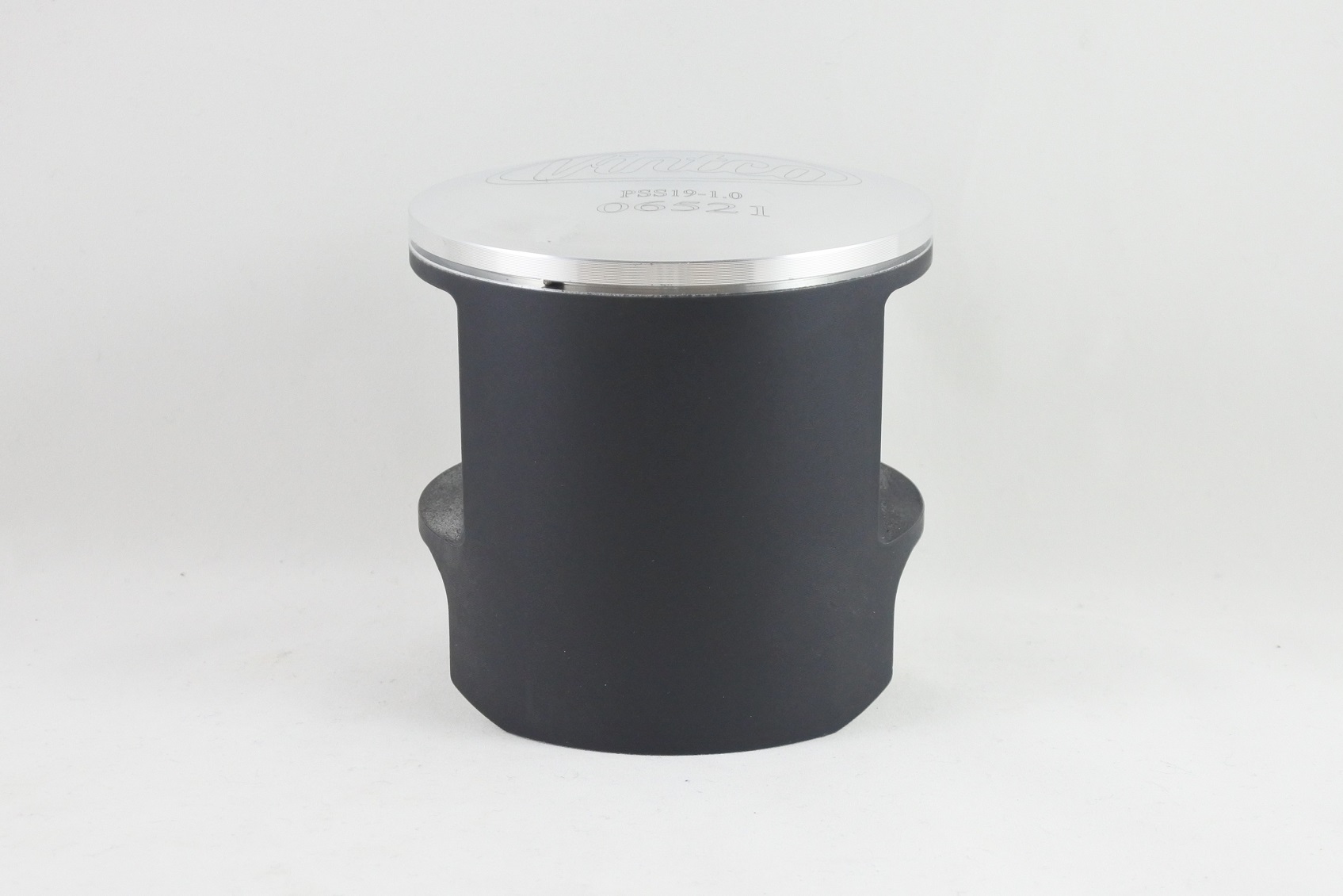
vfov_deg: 27.5
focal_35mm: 49
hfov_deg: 40.3
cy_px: 448
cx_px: 672
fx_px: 1828
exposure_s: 1/125
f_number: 4.5
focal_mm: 18.4
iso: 640
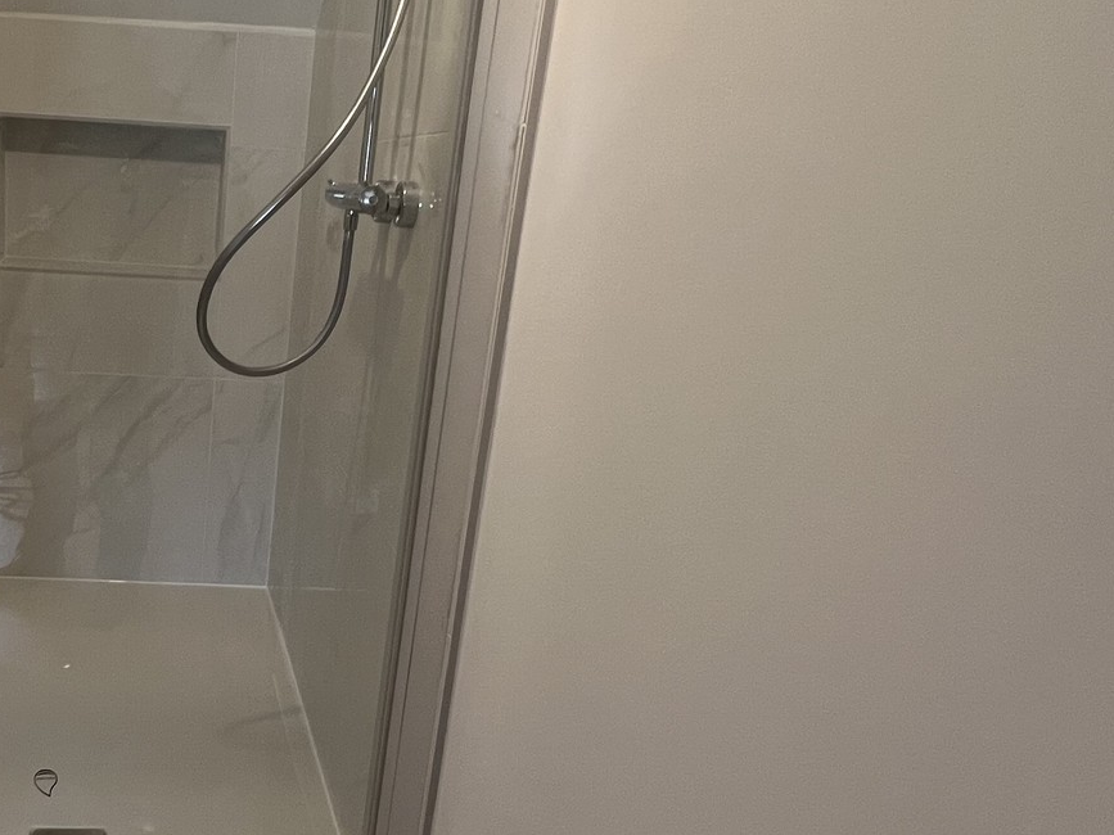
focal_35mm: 30
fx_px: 965
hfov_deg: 55.2
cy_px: 484
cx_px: 203
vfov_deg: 46.6
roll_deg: -3.3
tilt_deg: -17.6
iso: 125
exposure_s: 1/50
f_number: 1.8
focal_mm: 1.57
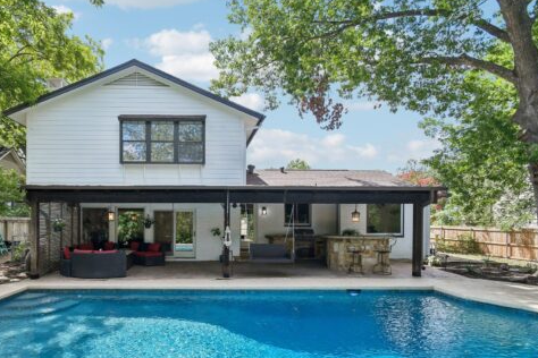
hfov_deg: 85.4
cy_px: 214
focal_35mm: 19
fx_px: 284
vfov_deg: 64.0
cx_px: 205
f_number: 8
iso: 400
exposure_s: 1/250
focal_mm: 10
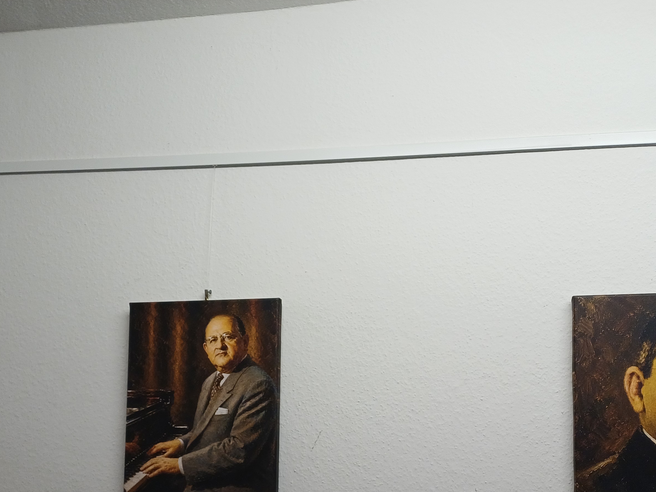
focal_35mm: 42
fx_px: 796
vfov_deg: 33.1
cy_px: 410
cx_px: 318
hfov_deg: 44.8
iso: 80
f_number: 1.8
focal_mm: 4.65
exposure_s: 1/50
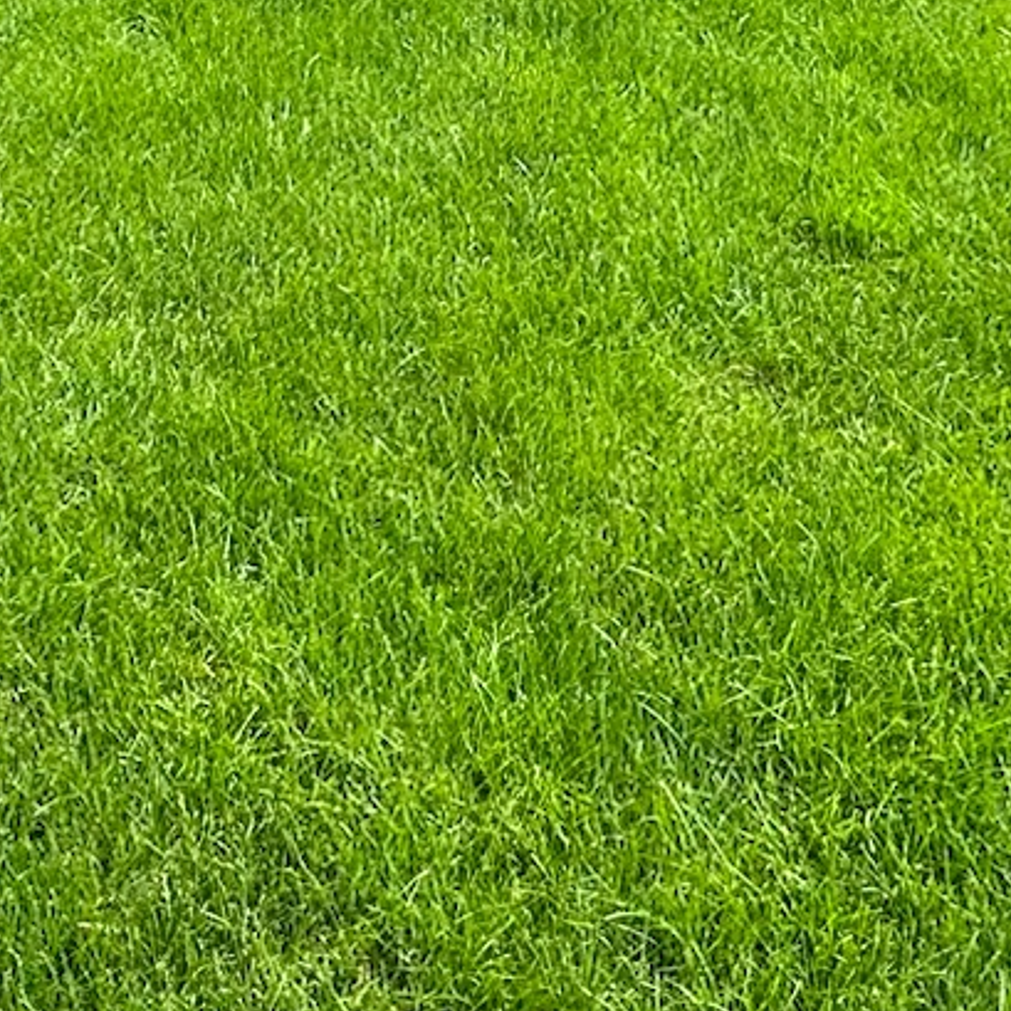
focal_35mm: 62
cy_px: -302
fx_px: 2049
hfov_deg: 25.6
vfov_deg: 24.3
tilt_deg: -19.8
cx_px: -116
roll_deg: -0.1
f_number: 2.2
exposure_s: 1/759
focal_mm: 2.22
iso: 40
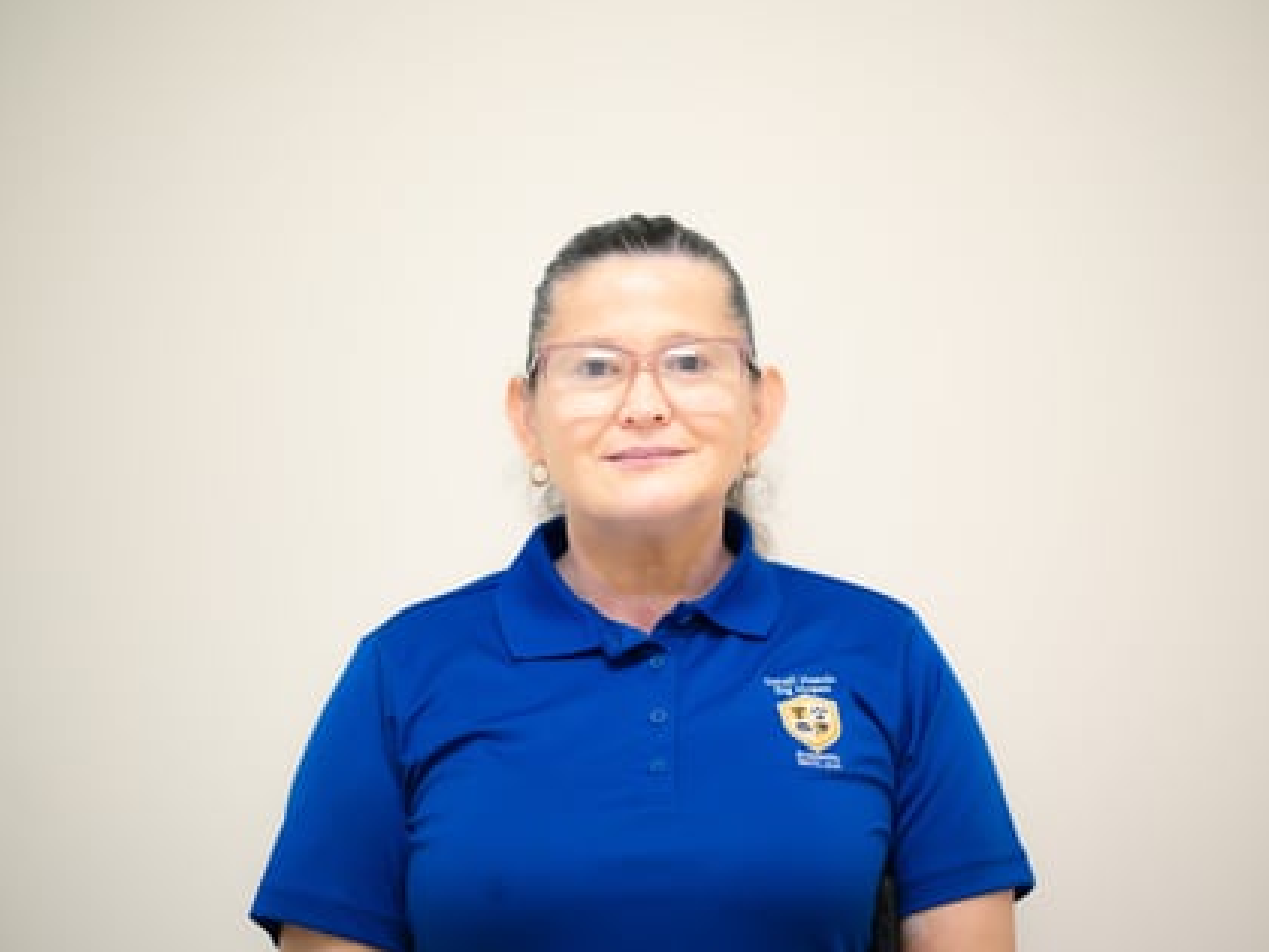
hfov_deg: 15.9
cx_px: 671
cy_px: 473
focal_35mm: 124
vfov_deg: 12.0
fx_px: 4529
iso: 400
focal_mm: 75
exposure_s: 1/250
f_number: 1.2
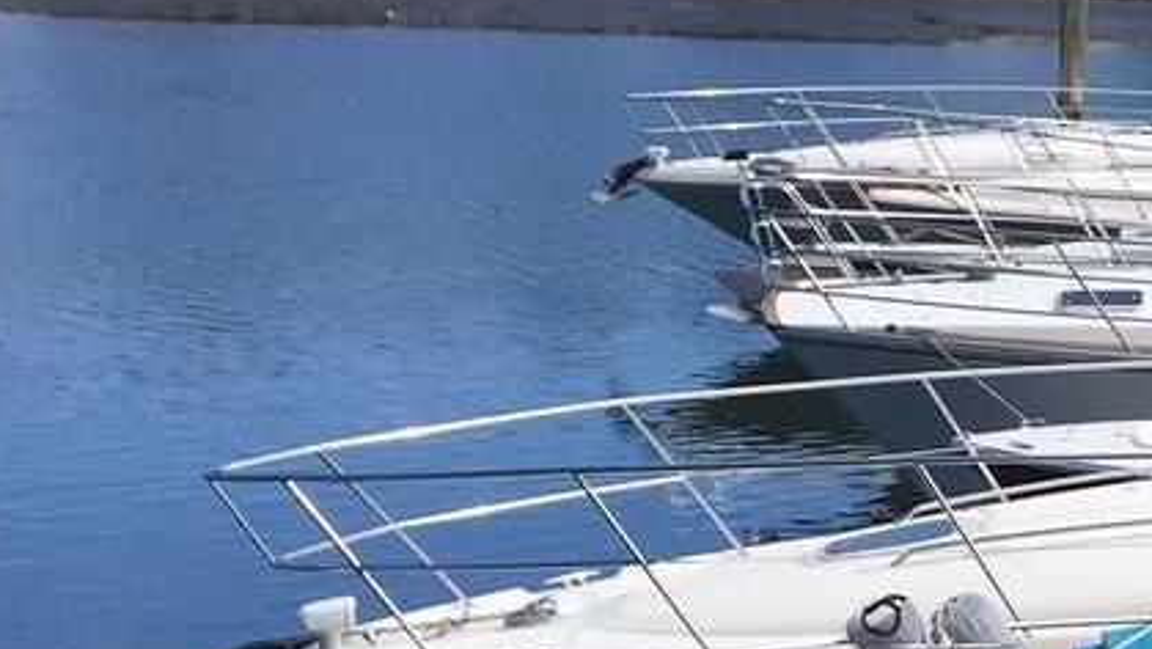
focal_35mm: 123
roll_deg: -2.0
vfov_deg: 9.8
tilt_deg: -9.7
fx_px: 3758
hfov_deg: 15.3
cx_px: 1991
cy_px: 652
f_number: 2.2
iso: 32
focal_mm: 4.15
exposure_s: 1/2198
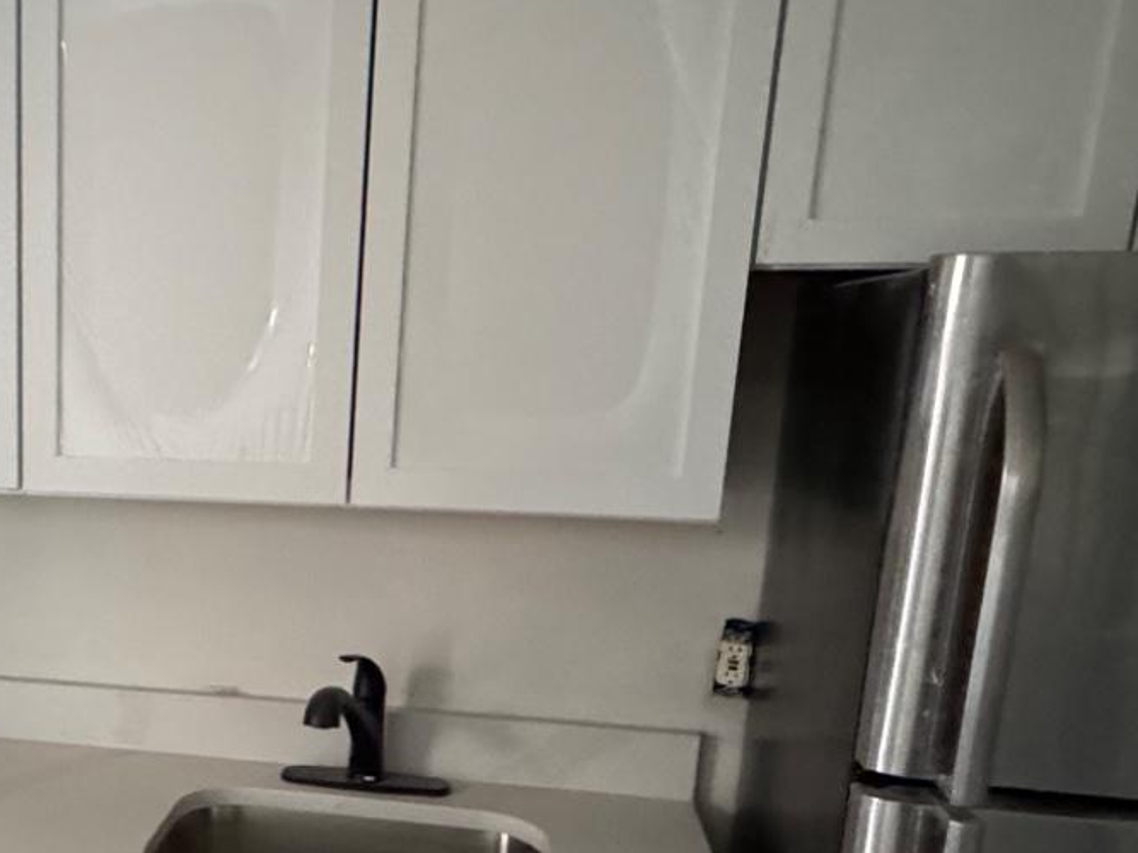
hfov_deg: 40.2
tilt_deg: -14.0
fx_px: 1413
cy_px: 667
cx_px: 87
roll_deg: -0.6
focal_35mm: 43
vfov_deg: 32.8
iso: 1600
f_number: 2.2
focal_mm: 2.22
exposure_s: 1/40
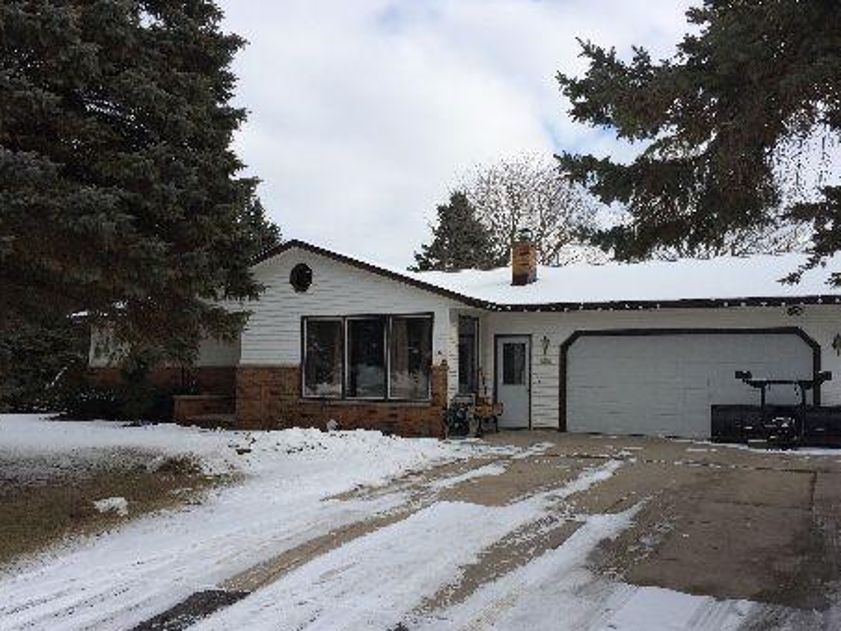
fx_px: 778
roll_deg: +0.2
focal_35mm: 32
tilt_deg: +3.1
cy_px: 333
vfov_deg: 44.2
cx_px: 457
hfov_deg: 56.7
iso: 32
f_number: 2.2
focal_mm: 4.15
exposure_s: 1/2053
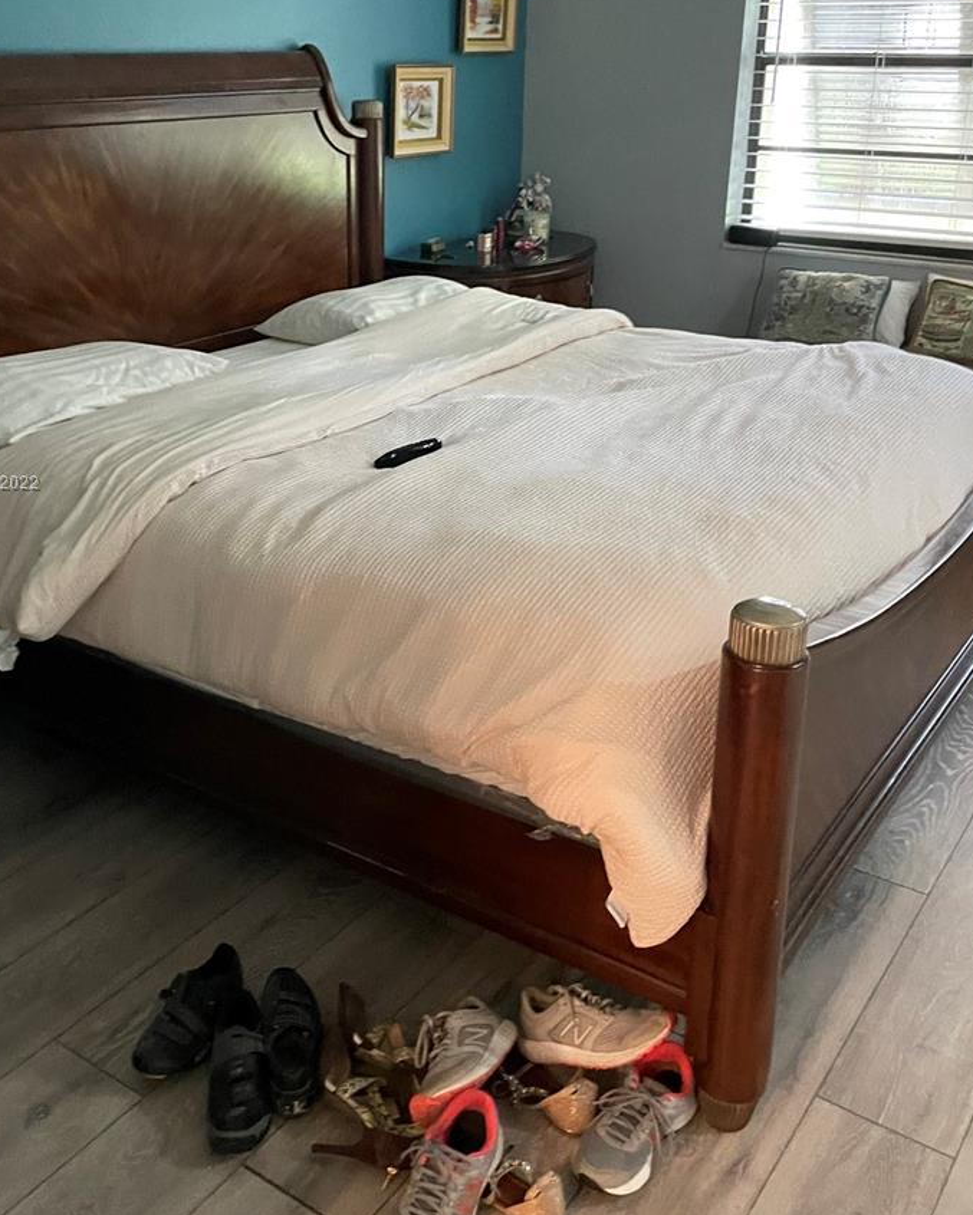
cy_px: 484
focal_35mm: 36
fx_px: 1296
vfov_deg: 49.9
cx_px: 423
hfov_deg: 41.1
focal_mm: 4.2
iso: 640
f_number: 1.6
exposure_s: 1/40
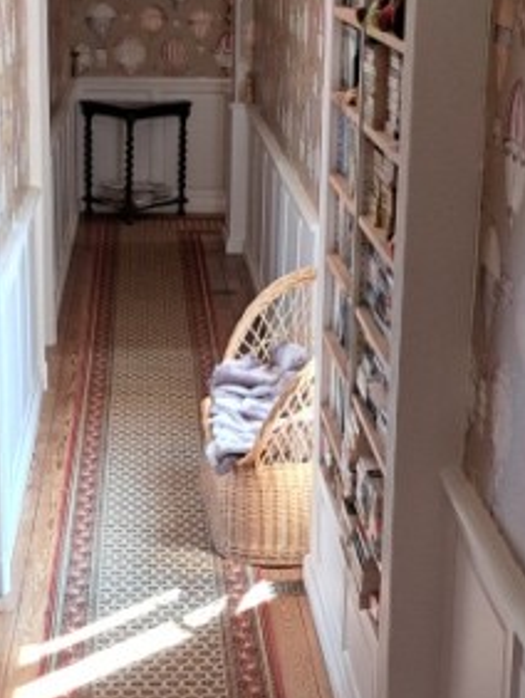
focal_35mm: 87
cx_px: 196
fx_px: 1757
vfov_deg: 22.4
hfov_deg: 17.0
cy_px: 473
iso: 200
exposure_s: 1/50
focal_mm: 5.23
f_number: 1.8
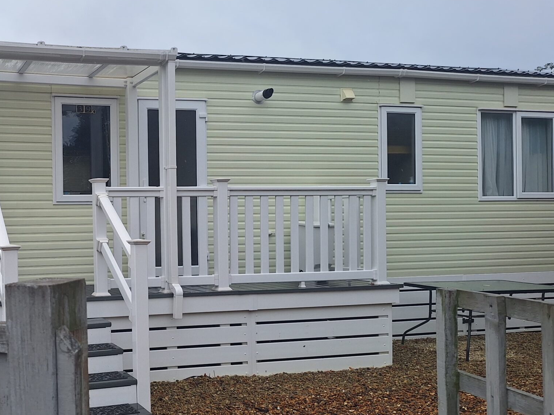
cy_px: 230
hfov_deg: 44.9
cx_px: 93
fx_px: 624
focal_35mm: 39
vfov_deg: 36.8
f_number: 1.8
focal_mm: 5.54
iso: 40
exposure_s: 1/1269
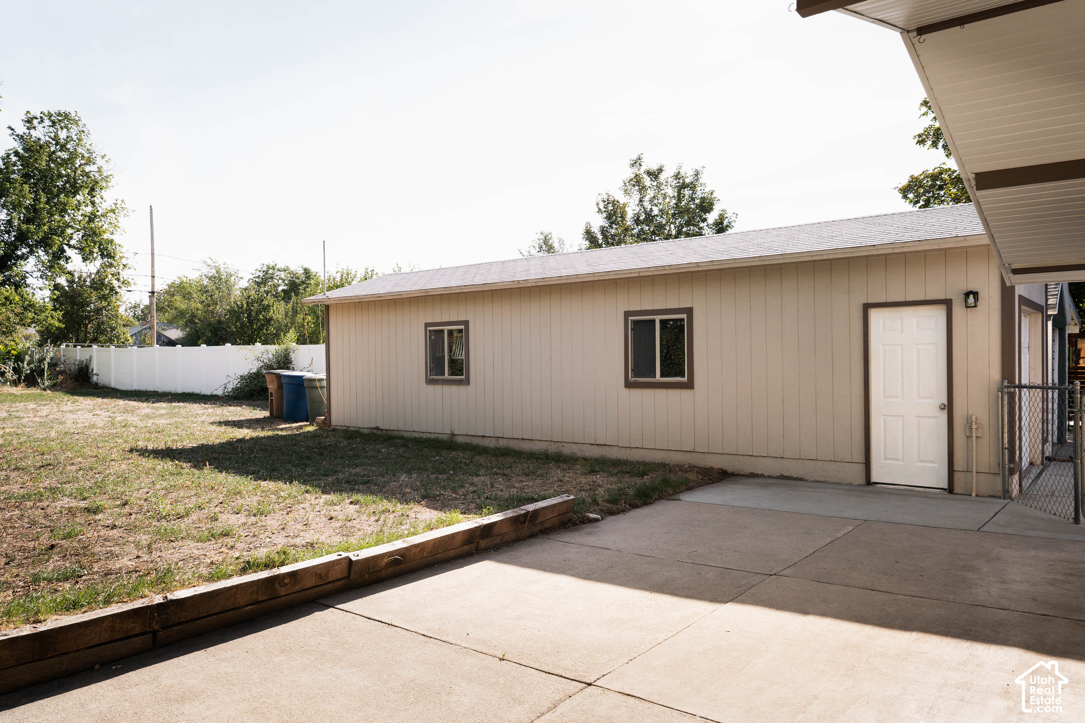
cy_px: 370
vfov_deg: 52.1
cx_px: 547
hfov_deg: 72.5
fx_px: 740
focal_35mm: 25
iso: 100
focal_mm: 24
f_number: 6.3
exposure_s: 1/320
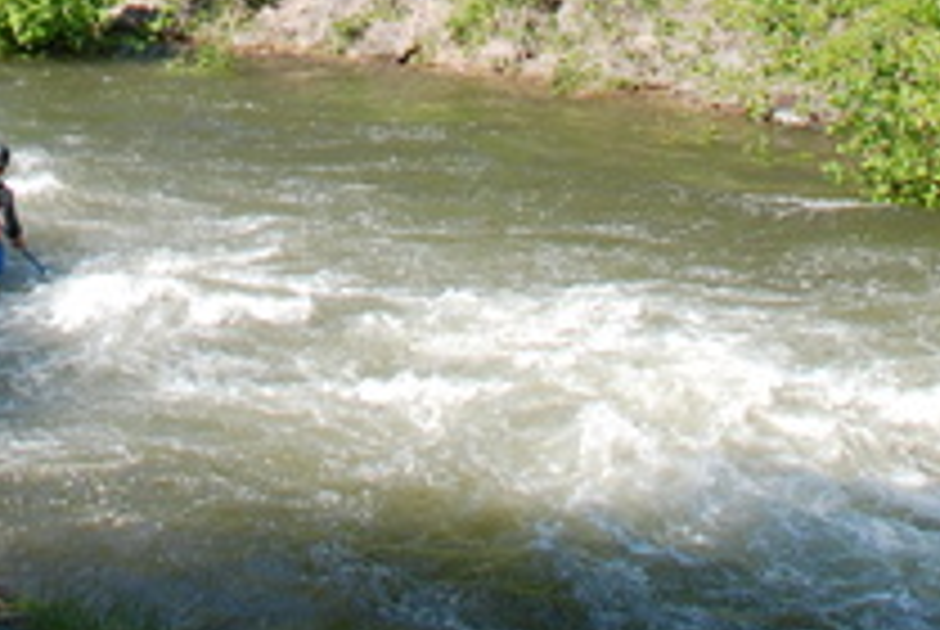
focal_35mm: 115
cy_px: -389
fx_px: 3007
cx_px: 243
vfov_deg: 11.3
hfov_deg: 17.7
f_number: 3.8
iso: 200
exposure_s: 1/640
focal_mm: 20
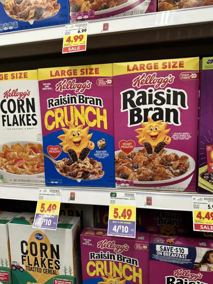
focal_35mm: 24
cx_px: 106
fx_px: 197
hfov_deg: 56.8
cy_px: 142
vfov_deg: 71.6
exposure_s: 1/61
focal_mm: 6.86
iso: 160
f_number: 1.78
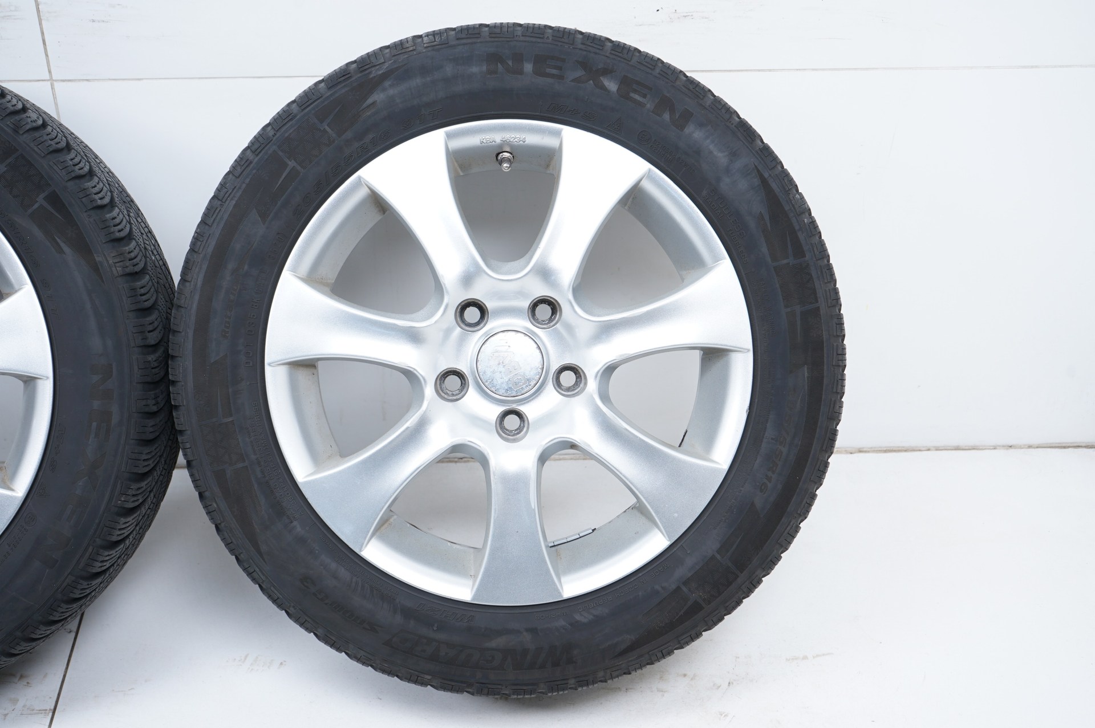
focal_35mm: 48
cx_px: 548
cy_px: 364
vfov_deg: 28.0
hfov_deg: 41.1
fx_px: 1459
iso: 250
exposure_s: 1/125
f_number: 7.1
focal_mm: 48
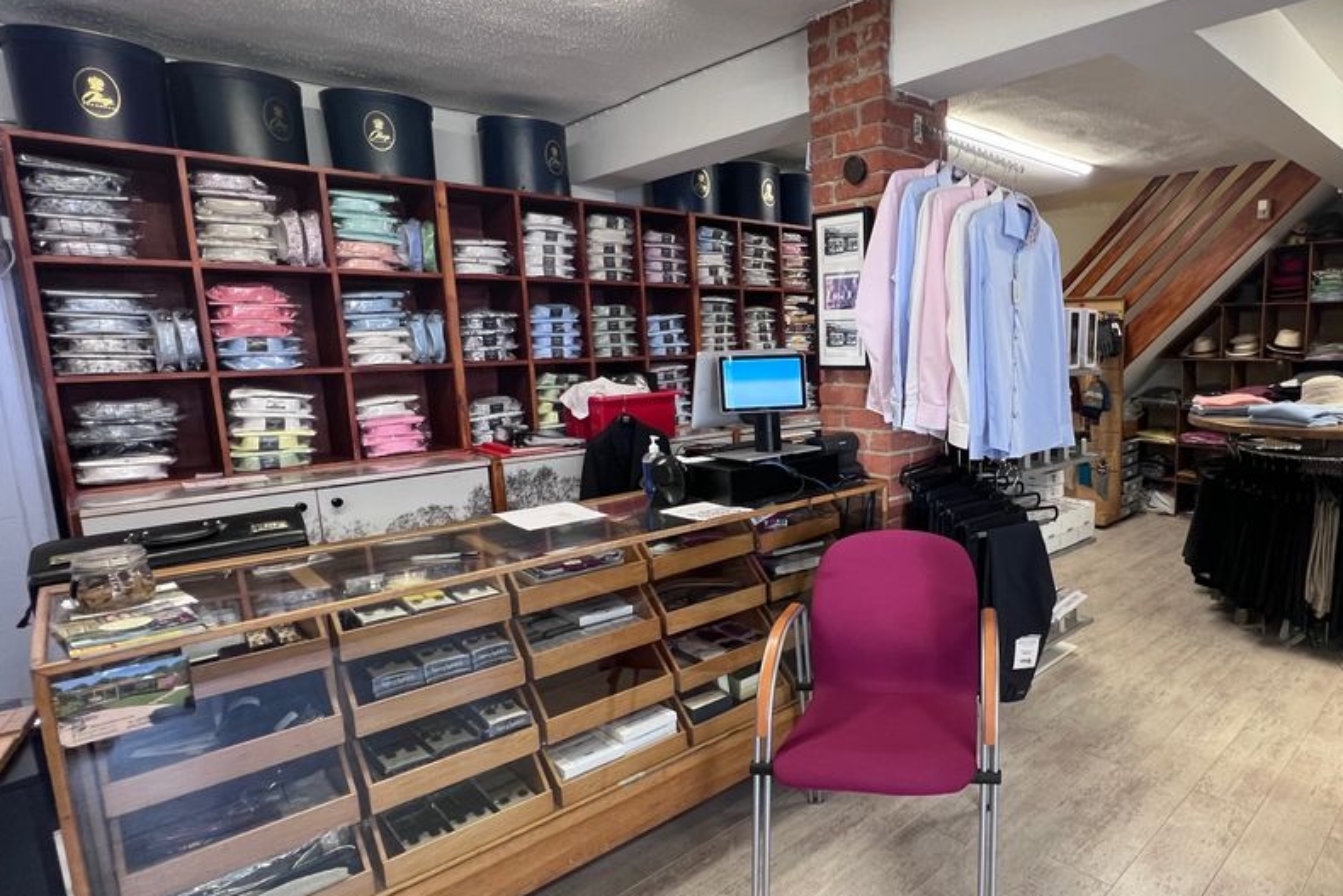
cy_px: 446
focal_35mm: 19
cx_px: 932
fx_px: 709
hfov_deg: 82.9
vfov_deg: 64.6
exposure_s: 1/100
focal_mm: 1.57
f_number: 1.8
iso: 200
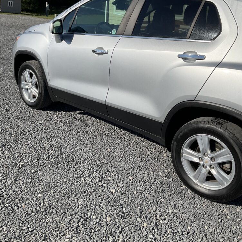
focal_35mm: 35
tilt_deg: -19.1
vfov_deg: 47.0
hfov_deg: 47.2
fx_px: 277
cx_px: 124
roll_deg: -5.0
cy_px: 101
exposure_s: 1/3534
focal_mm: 3
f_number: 1.8
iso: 16
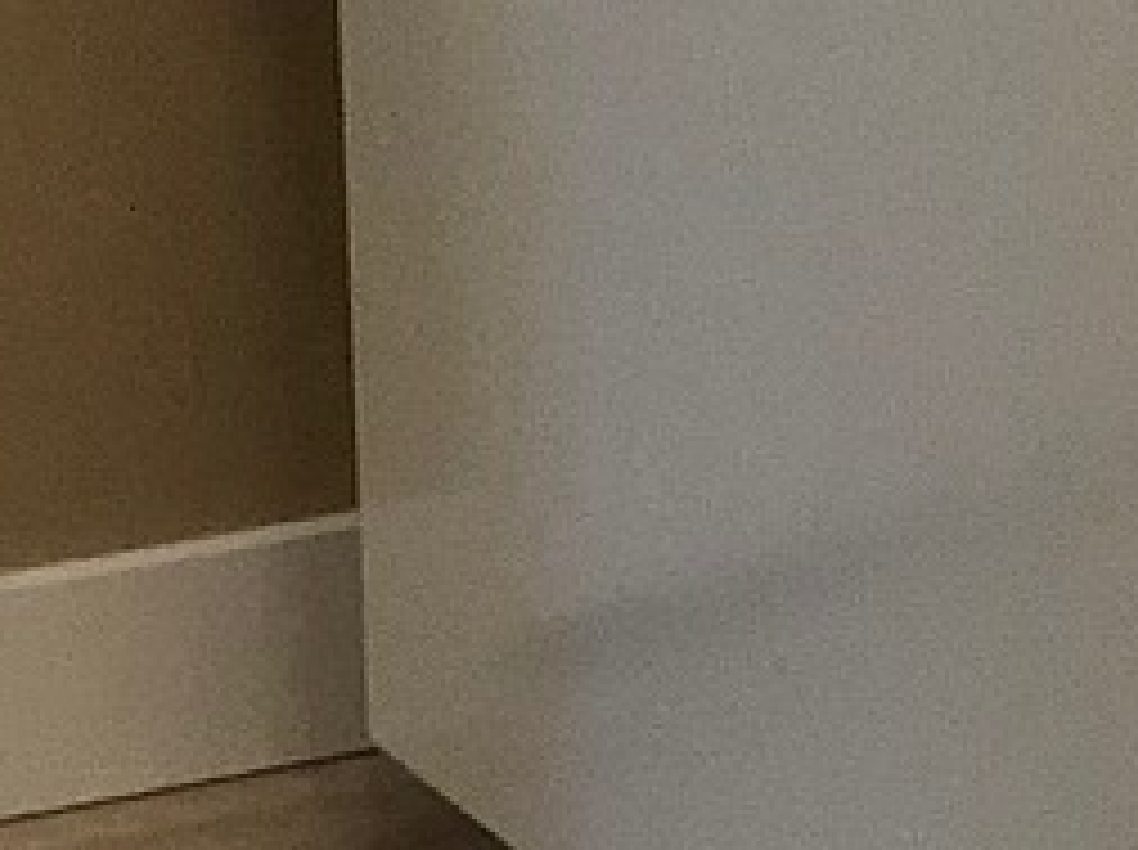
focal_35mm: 415
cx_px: 3059
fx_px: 13624
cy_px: -1785
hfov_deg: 4.6
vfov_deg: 3.5
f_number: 2.4
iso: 80
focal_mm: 6
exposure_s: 1/60
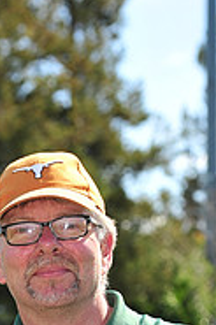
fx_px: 2831
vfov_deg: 6.5
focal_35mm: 314
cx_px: -19
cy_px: 444
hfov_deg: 4.4
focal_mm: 100
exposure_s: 1/500
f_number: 5.6
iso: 200
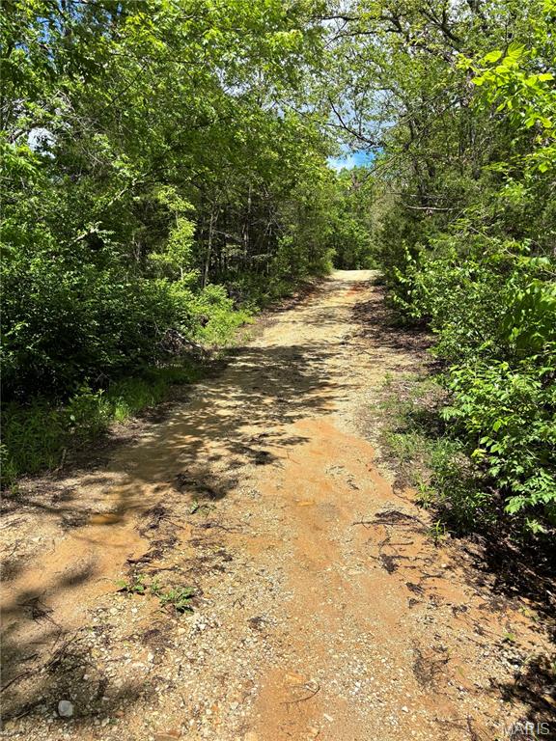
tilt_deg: -6.5
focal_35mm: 26
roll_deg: -0.7
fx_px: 557
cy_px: 370
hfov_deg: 53.1
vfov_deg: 67.3
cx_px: 278
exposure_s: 1/3021
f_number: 1.6
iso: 50
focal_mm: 5.96
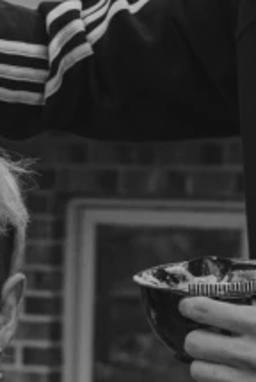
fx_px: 2371
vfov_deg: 9.1
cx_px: -81
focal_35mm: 223
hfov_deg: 6.1
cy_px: 496
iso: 1600
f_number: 5.6
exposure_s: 1/1000
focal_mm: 50
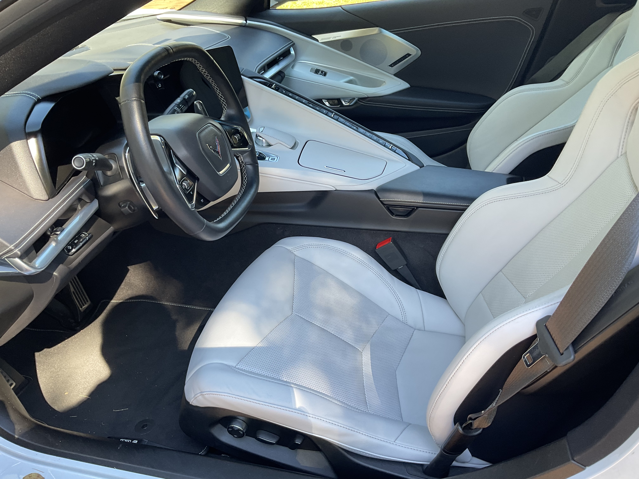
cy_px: 240
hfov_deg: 61.7
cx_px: 320
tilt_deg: -31.4
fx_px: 535
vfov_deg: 48.2
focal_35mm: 29
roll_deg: +1.2
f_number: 1.8
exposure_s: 1/122
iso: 32
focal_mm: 3
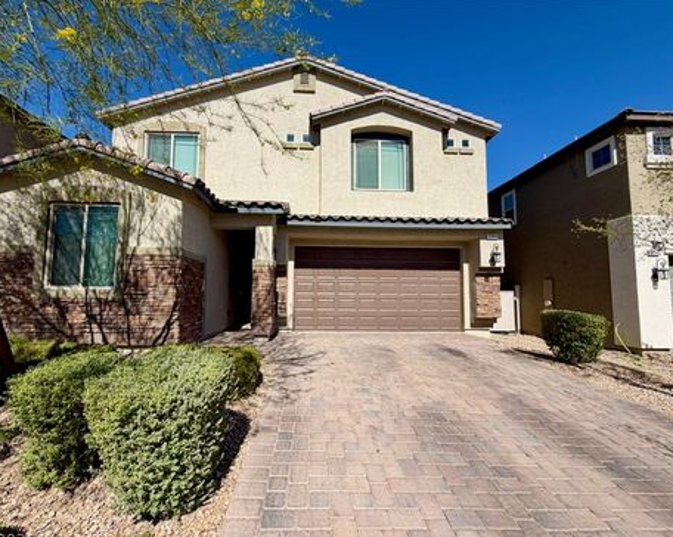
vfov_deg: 83.9
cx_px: 326
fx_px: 299
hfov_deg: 96.8
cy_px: 275
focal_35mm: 15
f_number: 2.2
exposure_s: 1/1033
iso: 25
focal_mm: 2.22
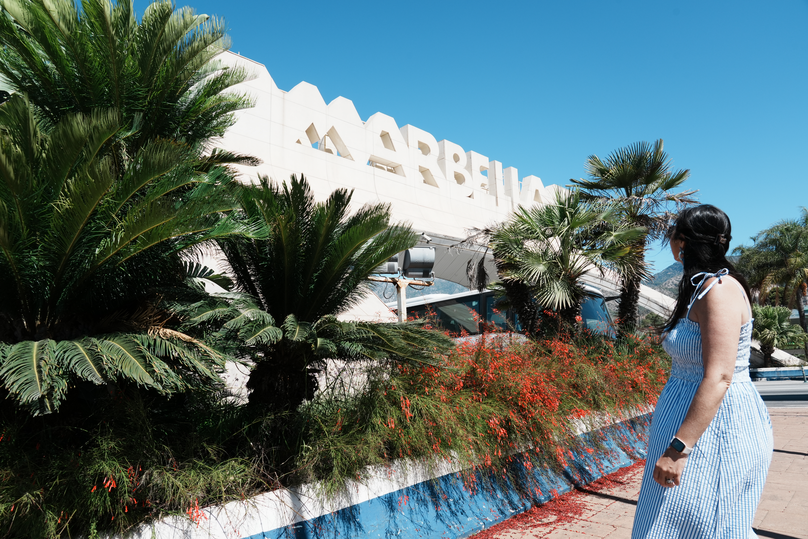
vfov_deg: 53.1
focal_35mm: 24
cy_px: 270
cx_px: 404
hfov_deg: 73.7
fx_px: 539
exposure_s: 1/500
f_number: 10
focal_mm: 24
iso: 250
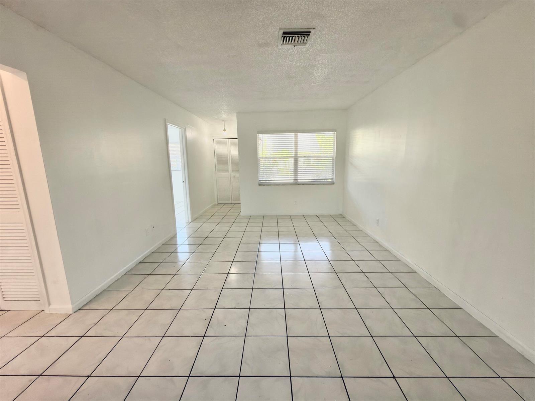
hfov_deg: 102.1
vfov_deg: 85.7
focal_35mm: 14
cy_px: 200
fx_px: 216
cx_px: 268
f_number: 2.2
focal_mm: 2.22
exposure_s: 1/60
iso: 50
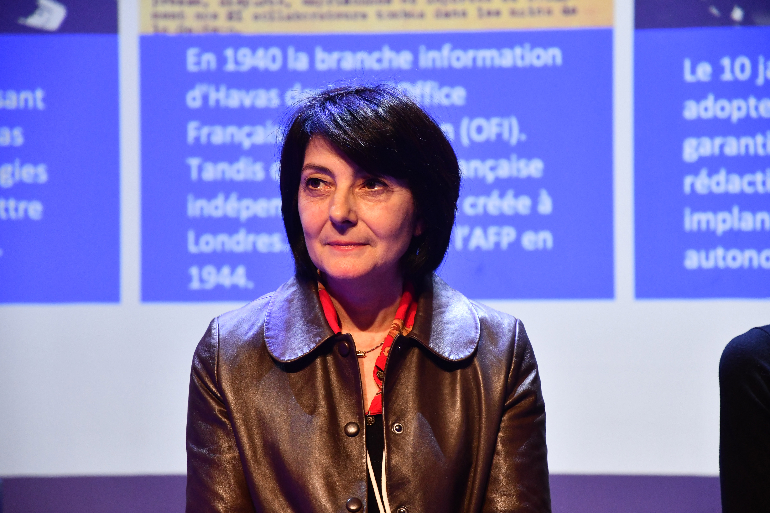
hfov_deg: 17.1
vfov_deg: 11.4
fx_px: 2566
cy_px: 256
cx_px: 385
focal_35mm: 120
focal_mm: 80
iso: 2000
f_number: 4.5
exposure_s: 1/125
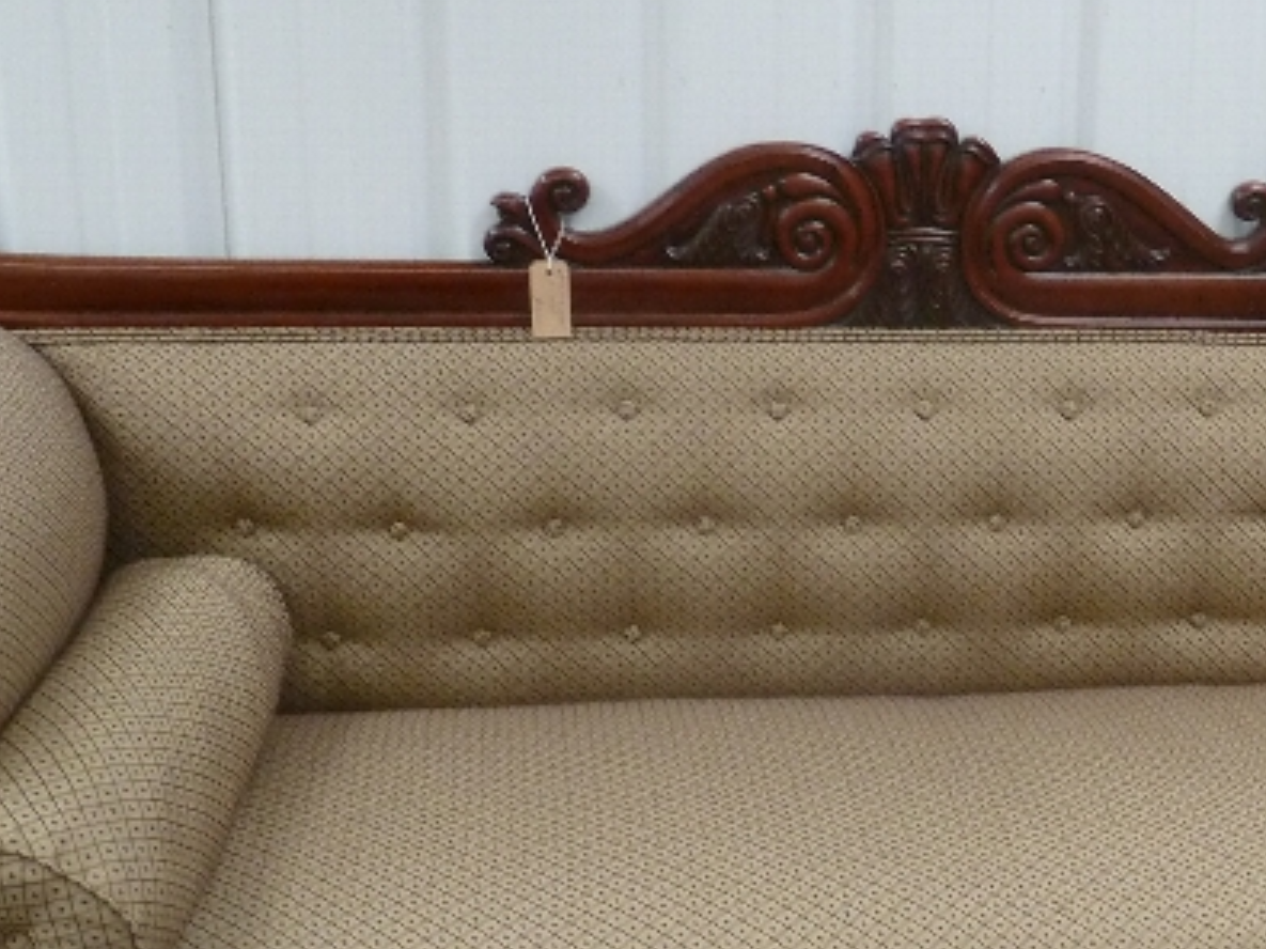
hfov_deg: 33.0
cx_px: 971
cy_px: 601
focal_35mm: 57
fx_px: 2084
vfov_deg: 25.6
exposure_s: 1/30
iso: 250
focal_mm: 4.1
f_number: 3.3
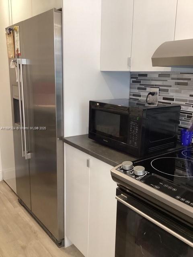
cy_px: 128
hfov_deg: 45.4
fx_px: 230
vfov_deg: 58.4
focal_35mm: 31
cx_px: 96
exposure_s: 1/60
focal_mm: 3.3
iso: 200
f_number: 2.4
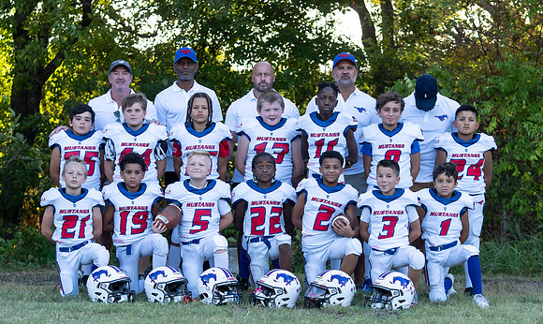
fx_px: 1714
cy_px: 183
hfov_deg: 18.0
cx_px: 291
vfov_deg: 10.8
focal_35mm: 117
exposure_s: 1/320
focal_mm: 70
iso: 250
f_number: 3.5
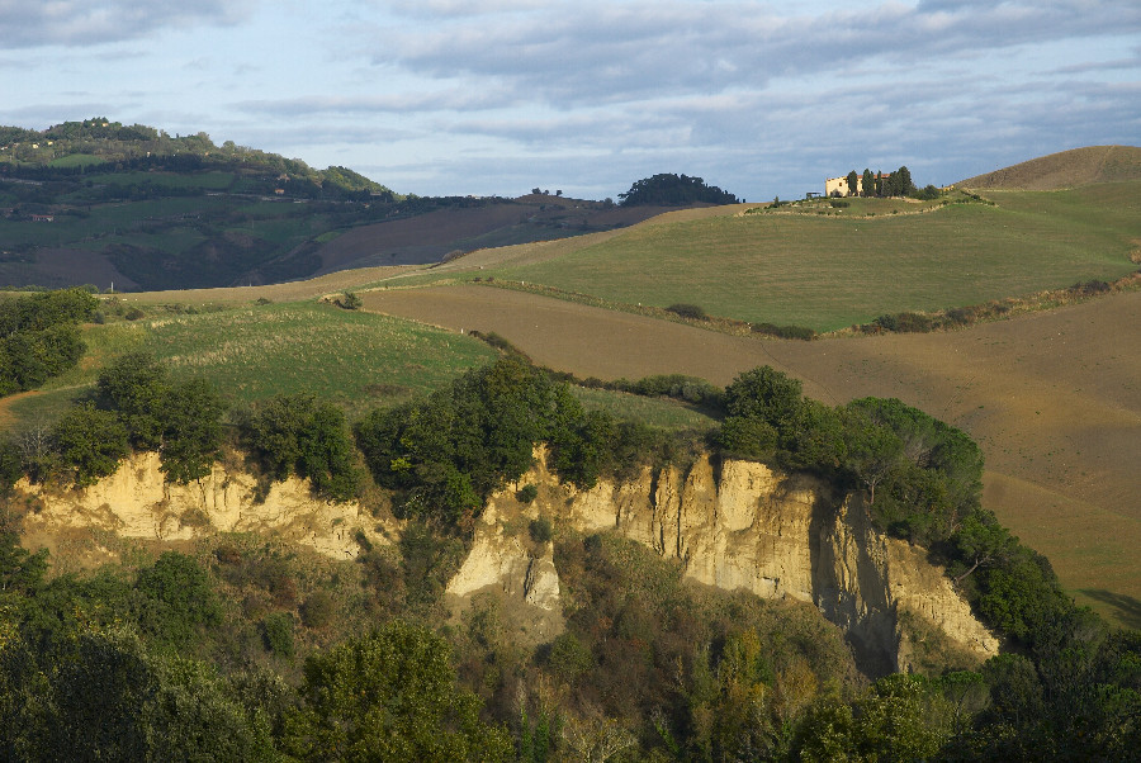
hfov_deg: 24.6
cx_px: 570
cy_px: 382
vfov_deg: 16.6
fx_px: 2617
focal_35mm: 82
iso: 200
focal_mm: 55
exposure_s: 1/320
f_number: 8
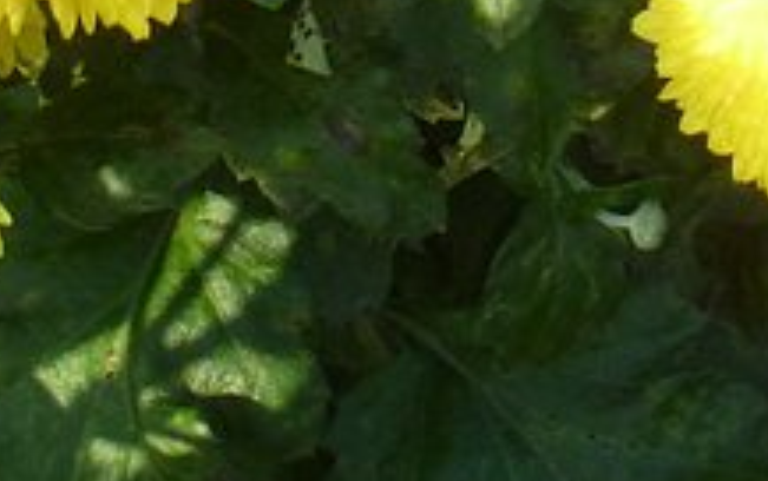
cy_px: -725
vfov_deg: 5.4
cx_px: 623
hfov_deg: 8.9
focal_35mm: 235
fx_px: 4922
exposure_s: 1/250
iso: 200
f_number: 5
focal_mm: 8.3
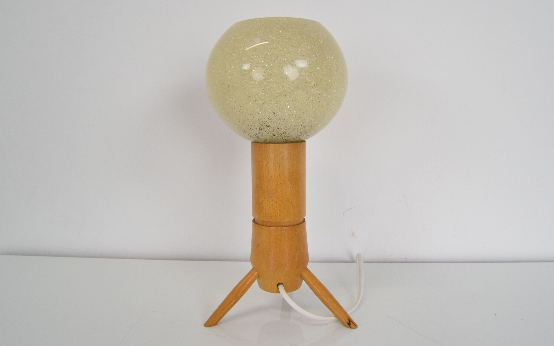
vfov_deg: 44.5
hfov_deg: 66.5
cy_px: 161
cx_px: 277
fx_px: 423
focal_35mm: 28
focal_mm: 18
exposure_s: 1/250
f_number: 8
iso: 1600
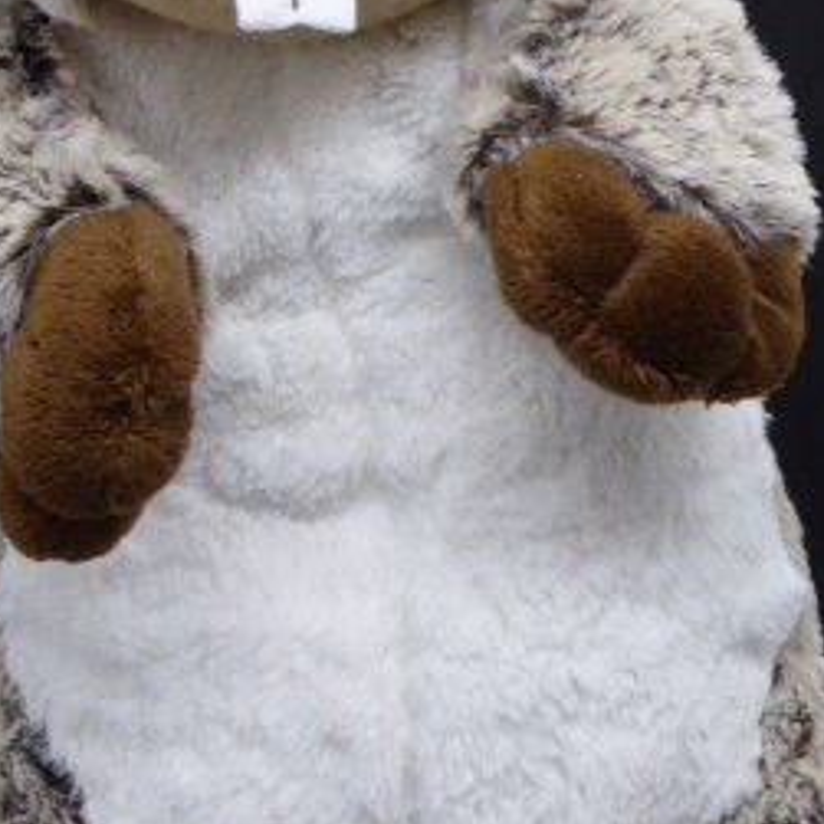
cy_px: 227
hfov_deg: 19.3
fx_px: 2424
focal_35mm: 90
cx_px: 341
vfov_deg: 19.2
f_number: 3.9
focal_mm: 6.9
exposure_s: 1/60
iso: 320
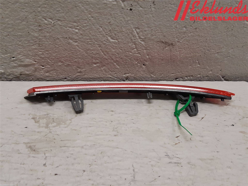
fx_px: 186
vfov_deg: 53.1
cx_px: 124
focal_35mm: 26
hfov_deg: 67.3
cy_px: 93
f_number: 1.7
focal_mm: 3.93
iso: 125
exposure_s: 1/50
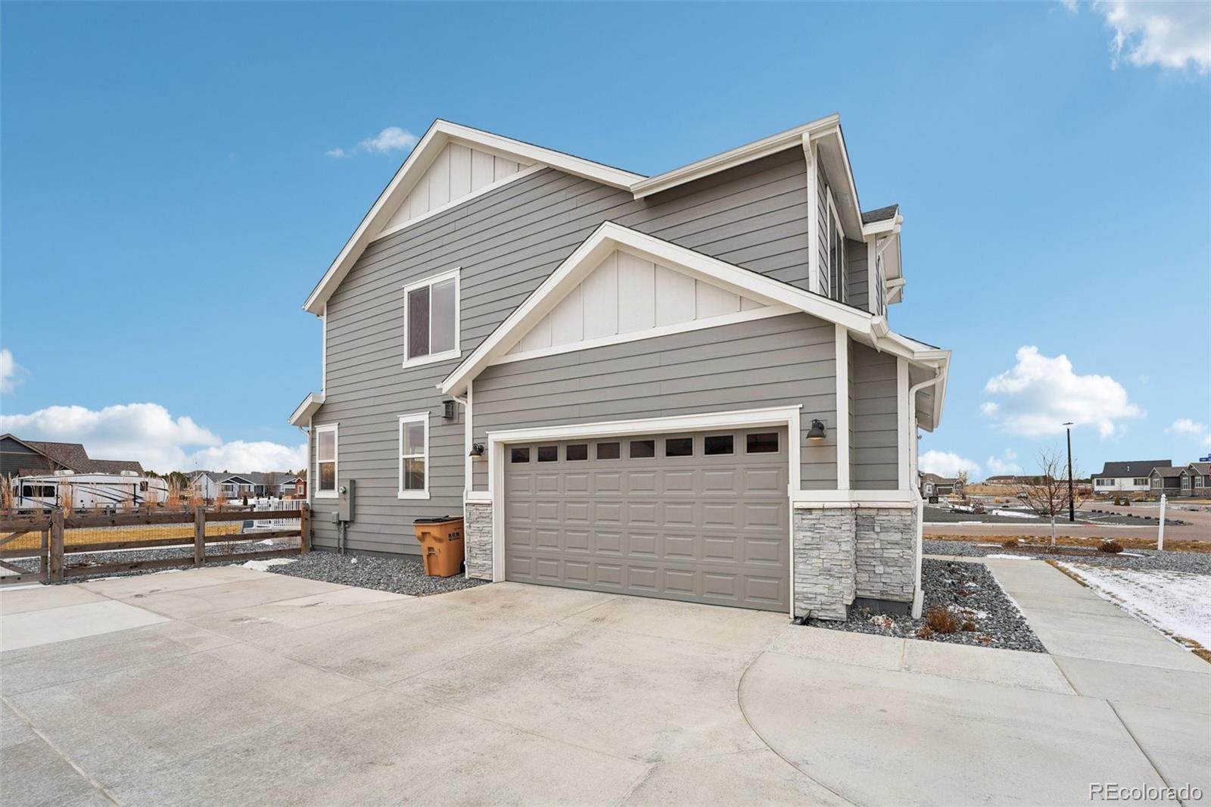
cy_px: 404
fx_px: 471
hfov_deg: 104.3
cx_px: 606
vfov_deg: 81.2
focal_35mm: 14
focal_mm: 14
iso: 100
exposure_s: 1/100
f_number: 8
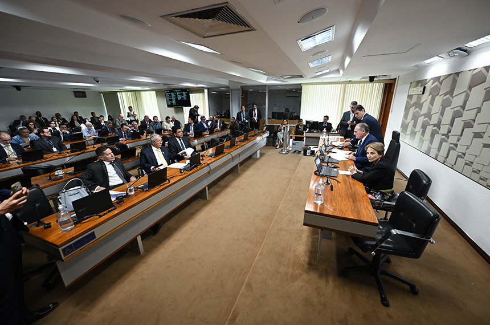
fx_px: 190
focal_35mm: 14
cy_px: 162
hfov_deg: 104.4
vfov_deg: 81.0
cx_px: 245
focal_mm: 14
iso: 1600
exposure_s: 1/250
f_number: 2.8
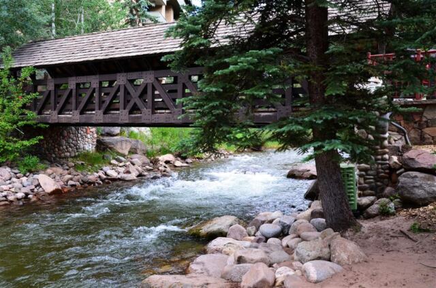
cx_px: 218
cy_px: 144
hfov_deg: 57.4
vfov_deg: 39.7
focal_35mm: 33
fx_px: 399
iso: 320
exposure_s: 1/60
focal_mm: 22
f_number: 10
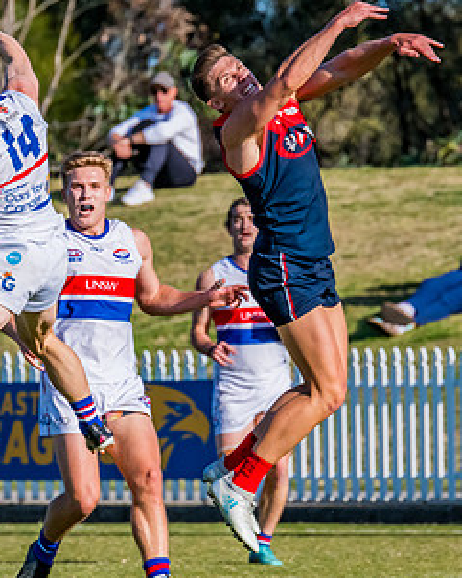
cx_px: 78
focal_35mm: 964
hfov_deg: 1.6
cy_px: 170
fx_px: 16501
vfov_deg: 2.0
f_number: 11
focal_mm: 420
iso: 800
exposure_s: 1/1600
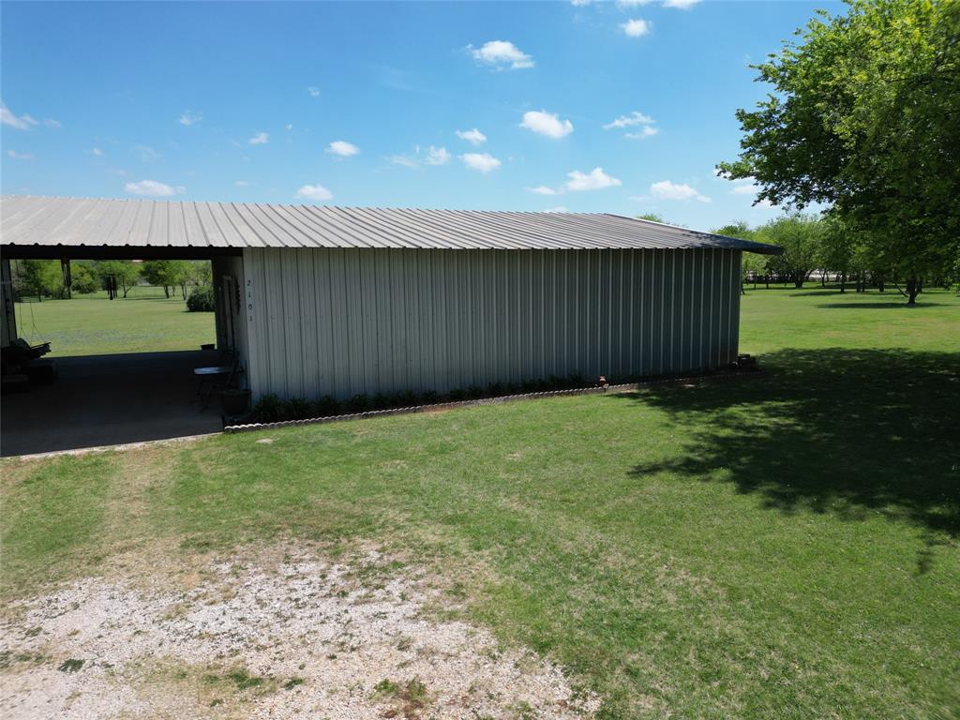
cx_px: 480
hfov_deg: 71.6
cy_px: 360
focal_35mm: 24
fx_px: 666
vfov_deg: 56.8
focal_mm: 6.72
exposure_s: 1/3200
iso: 110
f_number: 1.7
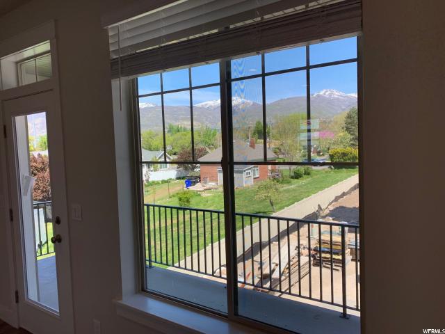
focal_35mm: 26
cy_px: 167
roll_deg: +1.9
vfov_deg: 53.1
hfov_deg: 67.3
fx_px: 334
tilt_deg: -2.9
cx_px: 222
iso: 25
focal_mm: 4.25
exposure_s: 1/623
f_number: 1.8
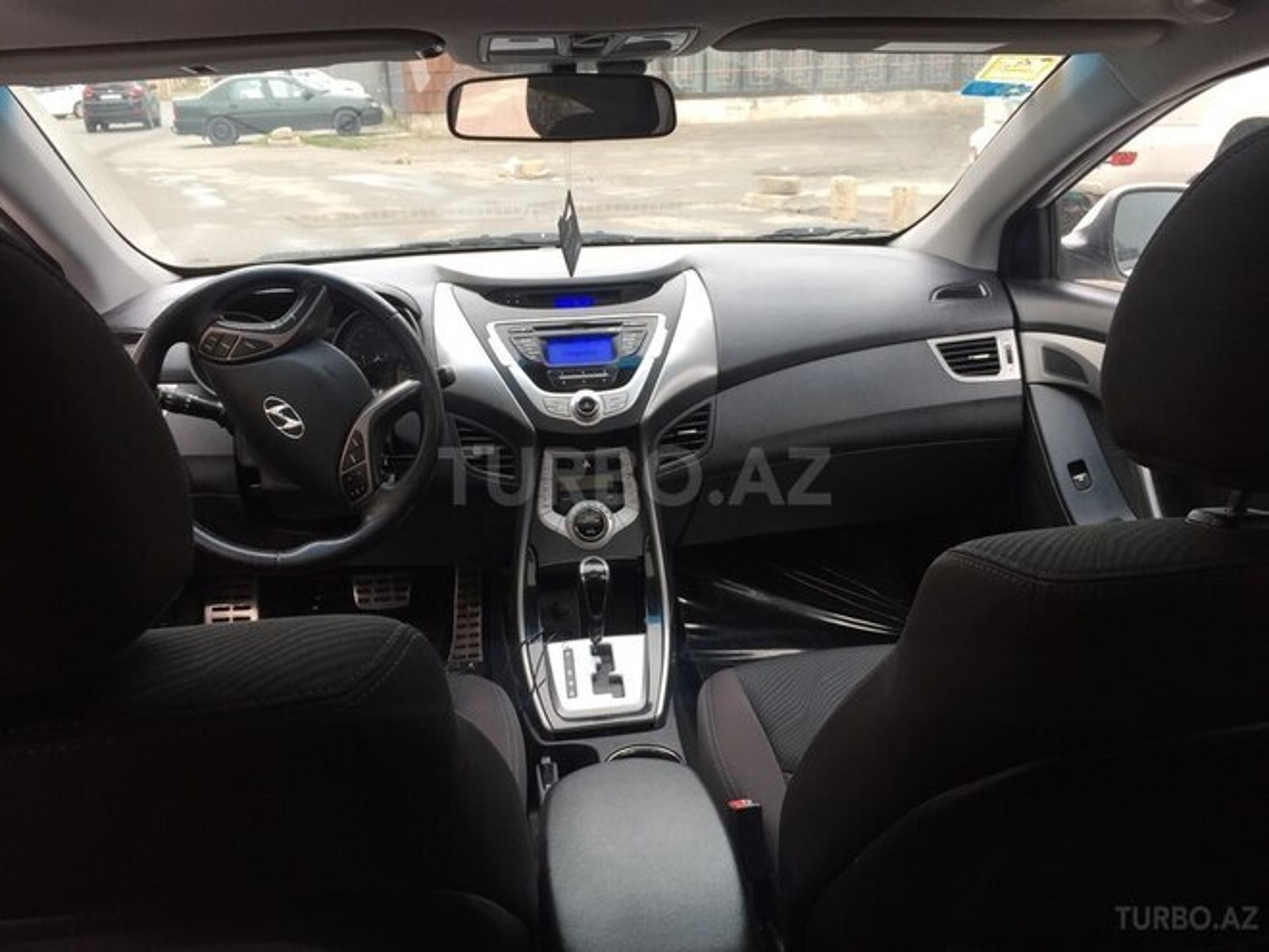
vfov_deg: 48.2
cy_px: 476
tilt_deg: -21.6
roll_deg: +1.2
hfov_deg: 61.7
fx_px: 1063
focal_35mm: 29
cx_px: 634
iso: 32
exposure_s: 1/50
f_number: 2.2
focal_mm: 4.15
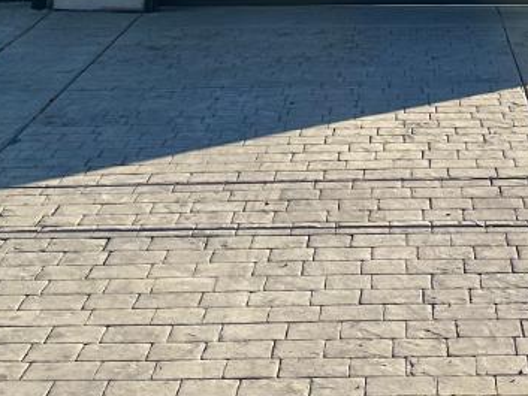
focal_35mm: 102
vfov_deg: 13.4
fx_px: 1556
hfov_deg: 19.0
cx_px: 461
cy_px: -267
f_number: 1.78
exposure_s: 1/3058
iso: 80
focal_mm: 6.86
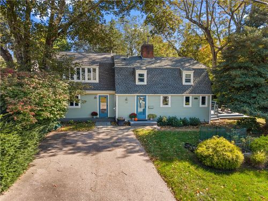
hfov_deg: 71.6
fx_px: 186
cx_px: 134
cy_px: 100
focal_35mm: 24
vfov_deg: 56.8
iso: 100
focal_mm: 8.67
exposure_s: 1/30
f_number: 1.8
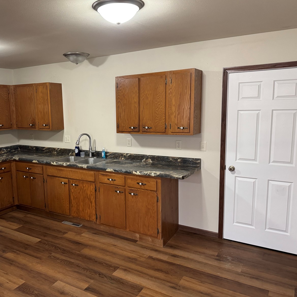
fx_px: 282
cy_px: 148
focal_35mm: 29
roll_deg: +1.0
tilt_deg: -9.4
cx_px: 110
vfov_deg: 55.6
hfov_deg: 54.9
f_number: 1.78
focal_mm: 6.76
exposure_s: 1/60
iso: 320
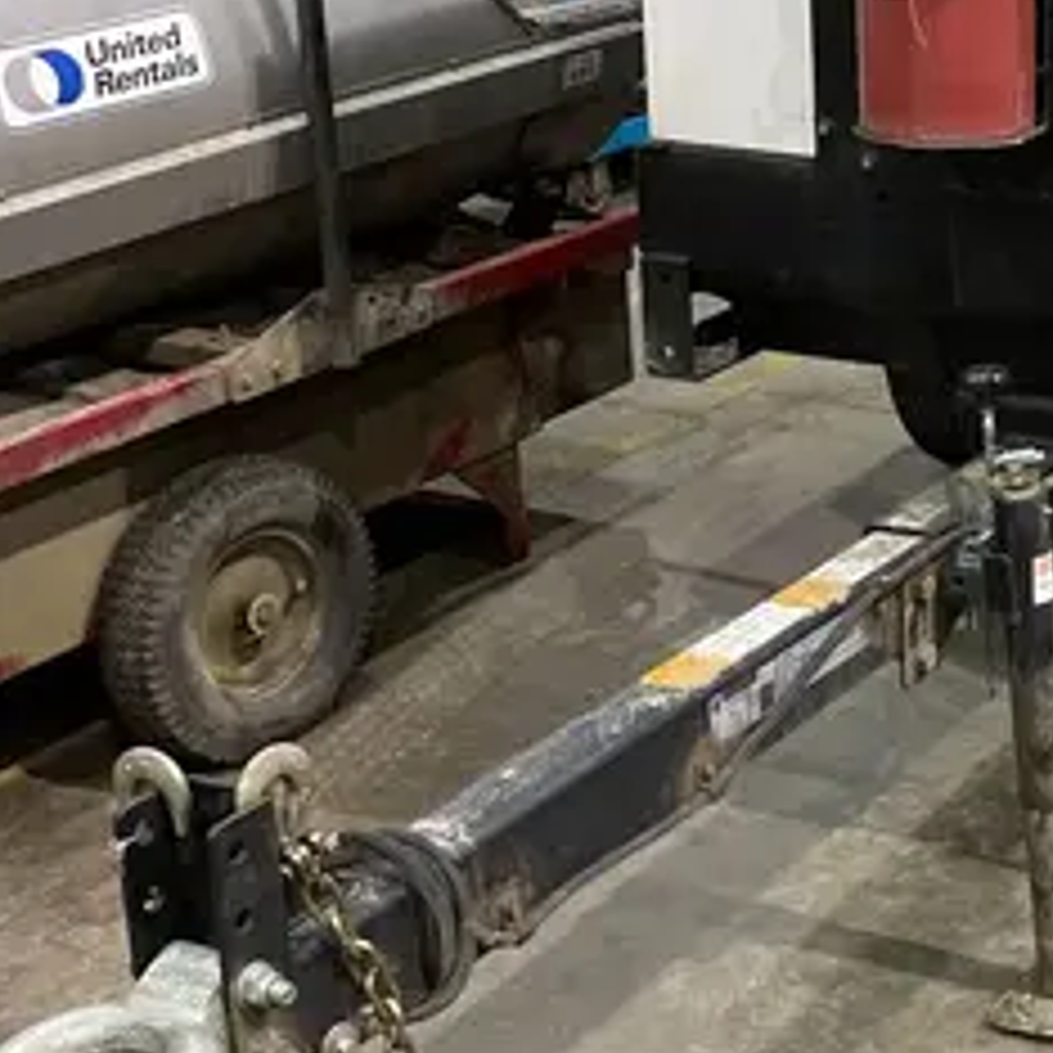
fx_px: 2478
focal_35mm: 72
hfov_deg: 22.3
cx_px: 1228
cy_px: 299
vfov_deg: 23.8
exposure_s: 1/40
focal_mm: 4.25
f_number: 1.8
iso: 320
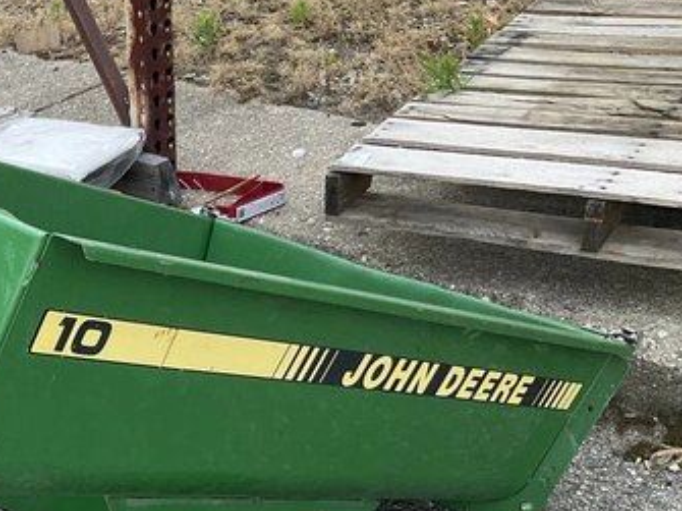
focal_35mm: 65
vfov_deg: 21.7
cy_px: 516
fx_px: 1280
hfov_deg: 27.6
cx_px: -47
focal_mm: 3
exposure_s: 1/188
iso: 20
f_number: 1.8
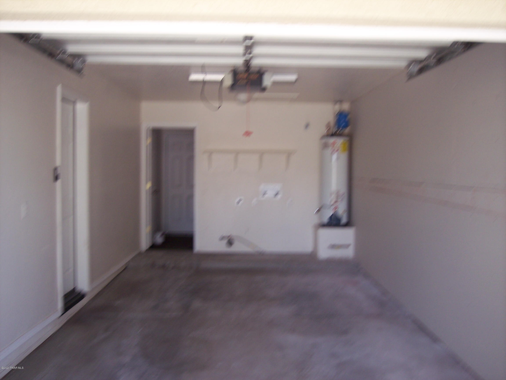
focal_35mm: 39
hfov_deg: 47.9
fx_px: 570
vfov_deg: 36.8
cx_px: 253
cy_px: 190
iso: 100
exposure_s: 1/60
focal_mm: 8
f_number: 2.8
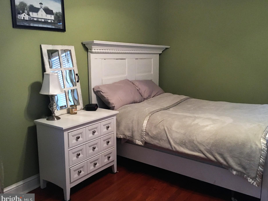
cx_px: 146
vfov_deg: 44.1
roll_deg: -0.3
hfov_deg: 56.7
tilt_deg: -10.9
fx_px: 248
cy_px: 94
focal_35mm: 32
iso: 200
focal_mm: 4.15
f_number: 2.2
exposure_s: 1/20
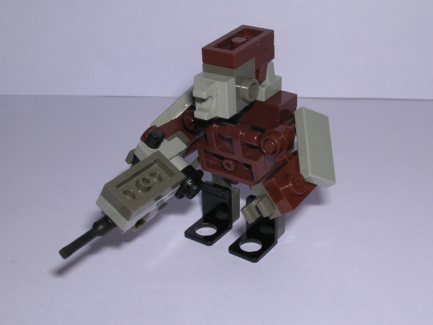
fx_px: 838
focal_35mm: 67
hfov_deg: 29.0
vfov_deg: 21.9
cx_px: 237
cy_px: 150
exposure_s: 1/60.1
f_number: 6.8
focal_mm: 9.1
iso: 100
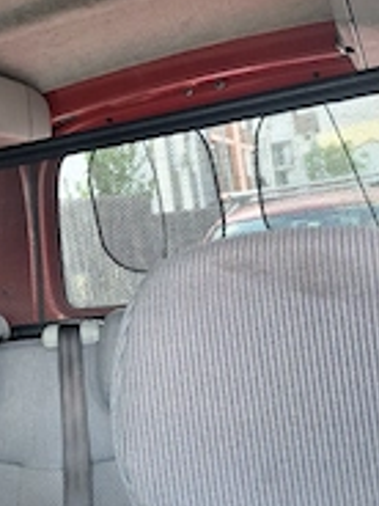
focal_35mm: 50
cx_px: 55
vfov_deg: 38.2
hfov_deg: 28.2
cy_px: 253
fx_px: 730
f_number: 1.8
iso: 200
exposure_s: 1/50
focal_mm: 5.54
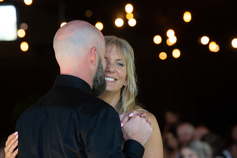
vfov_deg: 6.9
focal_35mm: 200
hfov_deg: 10.3
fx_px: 1317
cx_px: 118
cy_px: 79
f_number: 6.3
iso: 1000
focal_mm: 200
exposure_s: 1/160
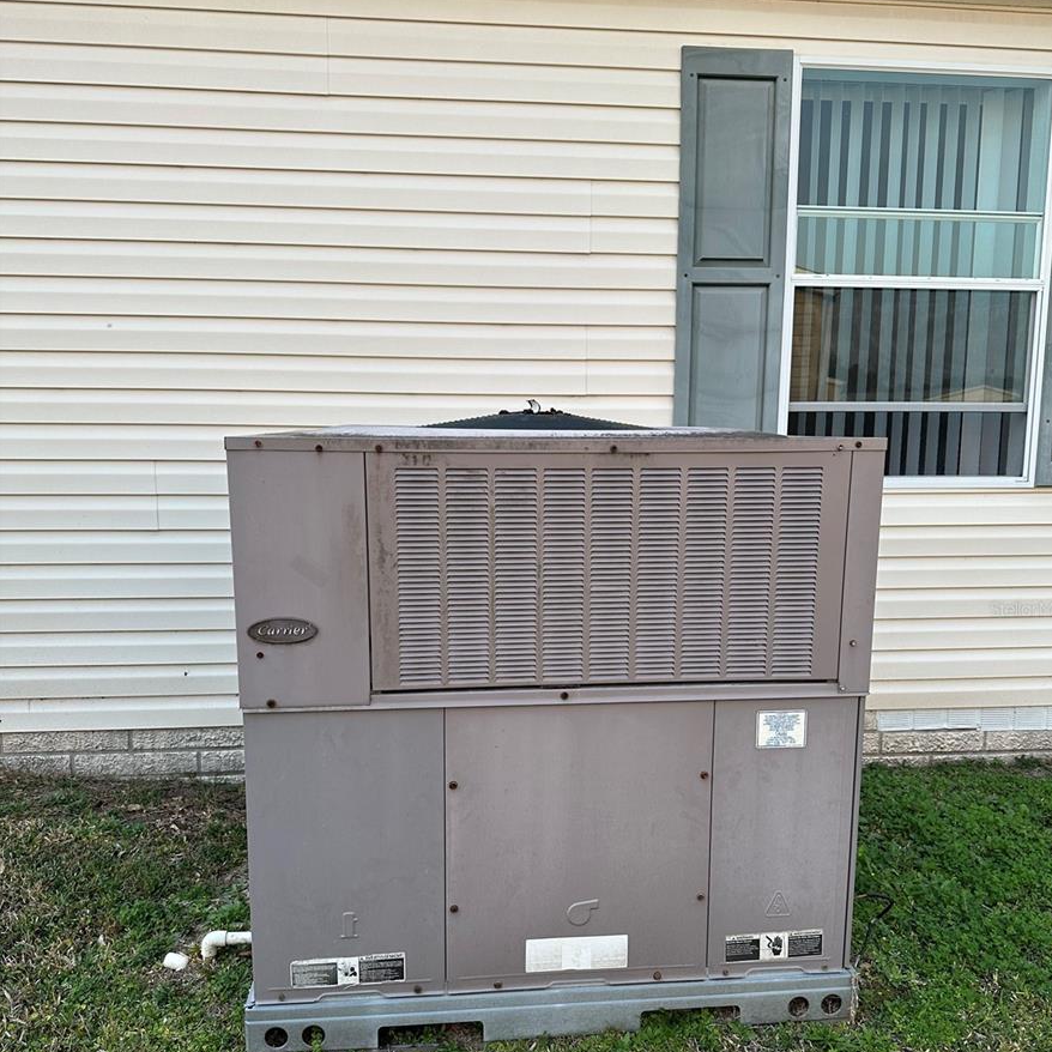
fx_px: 997
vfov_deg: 55.4
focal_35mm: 29
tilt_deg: -9.4
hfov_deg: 55.6
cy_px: 609
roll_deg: -1.1
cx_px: 536
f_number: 1.78
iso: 80
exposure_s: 1/699
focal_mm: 6.86
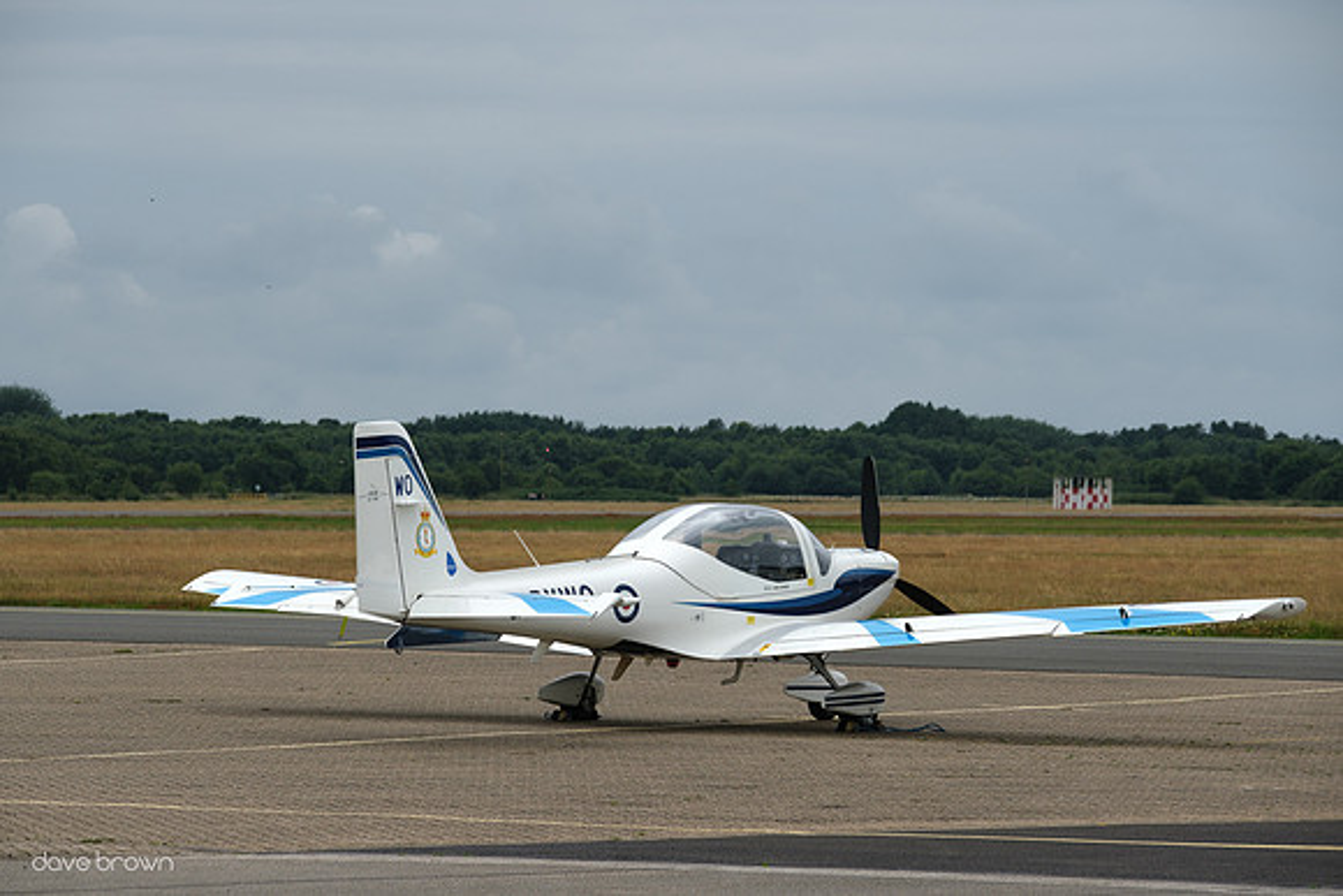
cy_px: 448
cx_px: 672
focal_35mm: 179
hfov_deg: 11.5
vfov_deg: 7.7
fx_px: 6679
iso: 160
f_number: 7.1
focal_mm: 119.2
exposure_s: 1/640
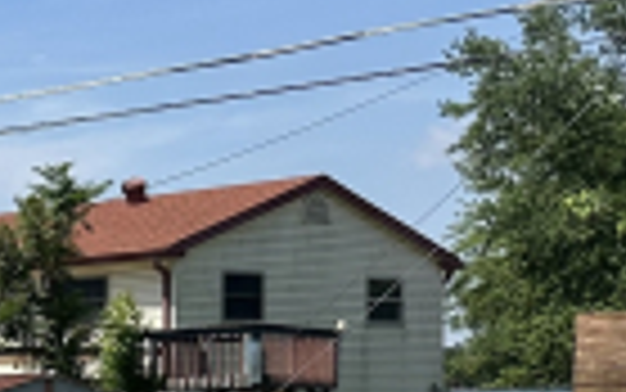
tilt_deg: -1.1
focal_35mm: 122
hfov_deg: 13.7
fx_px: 2082
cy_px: 514
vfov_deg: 10.5
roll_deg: -0.2
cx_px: -732
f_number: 1.78
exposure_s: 1/4762
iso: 80
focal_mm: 6.86
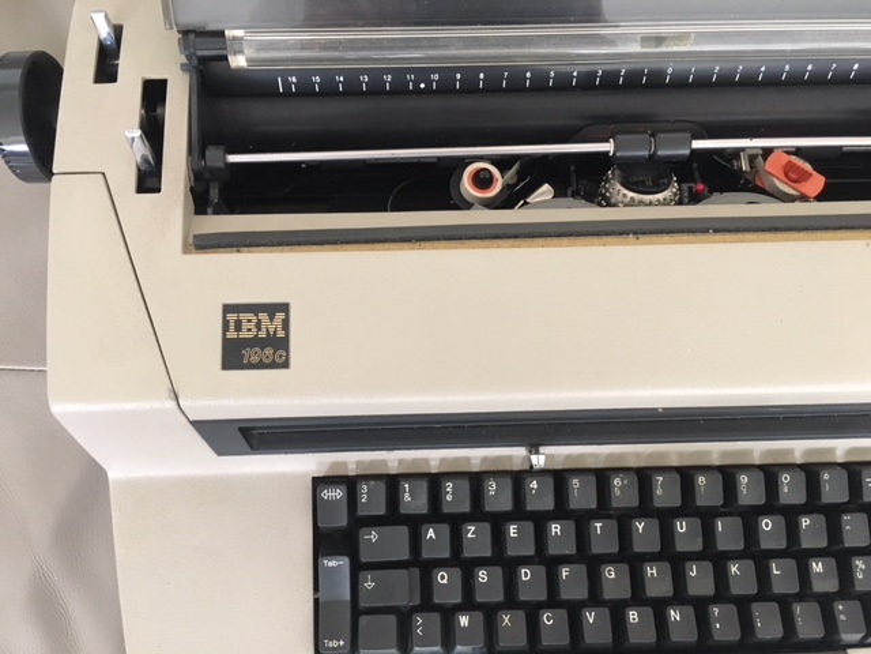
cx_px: 436
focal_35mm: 29
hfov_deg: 61.7
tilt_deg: -80.5
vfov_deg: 48.2
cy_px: 327
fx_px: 730
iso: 200
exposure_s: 1/20
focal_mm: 4.15
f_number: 2.2
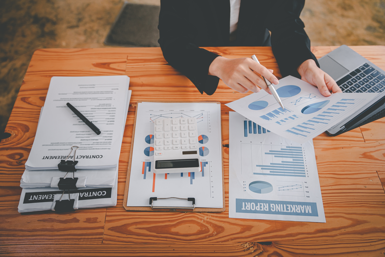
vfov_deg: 40.2
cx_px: 192
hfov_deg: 57.5
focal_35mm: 33
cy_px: 128
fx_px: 351
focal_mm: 32.8
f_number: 2.8
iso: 125
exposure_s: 1/125
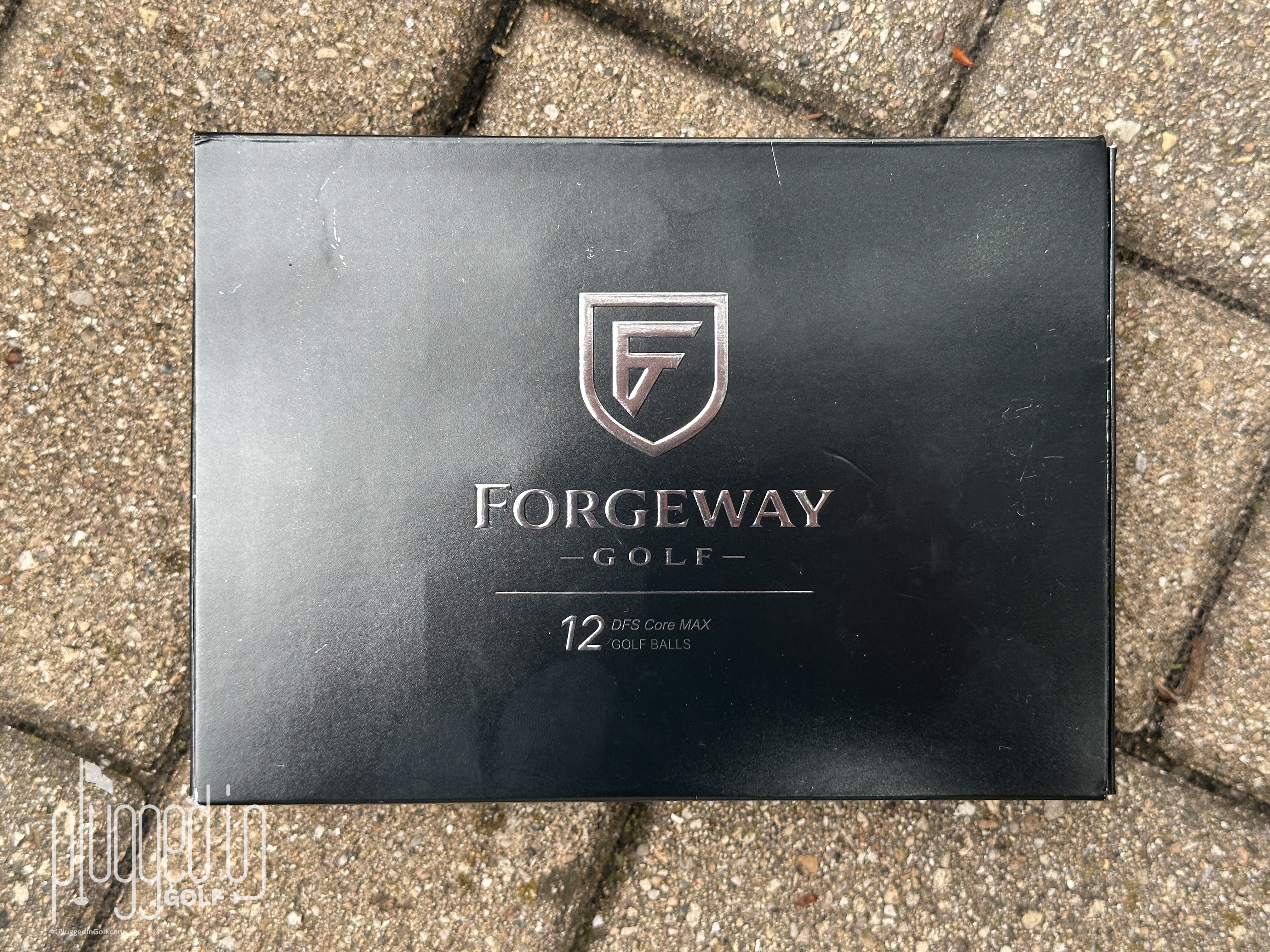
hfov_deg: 39.7
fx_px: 1761
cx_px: 635
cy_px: 476
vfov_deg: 30.3
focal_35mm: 48
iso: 64
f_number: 1.78
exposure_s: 1/484
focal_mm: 6.86
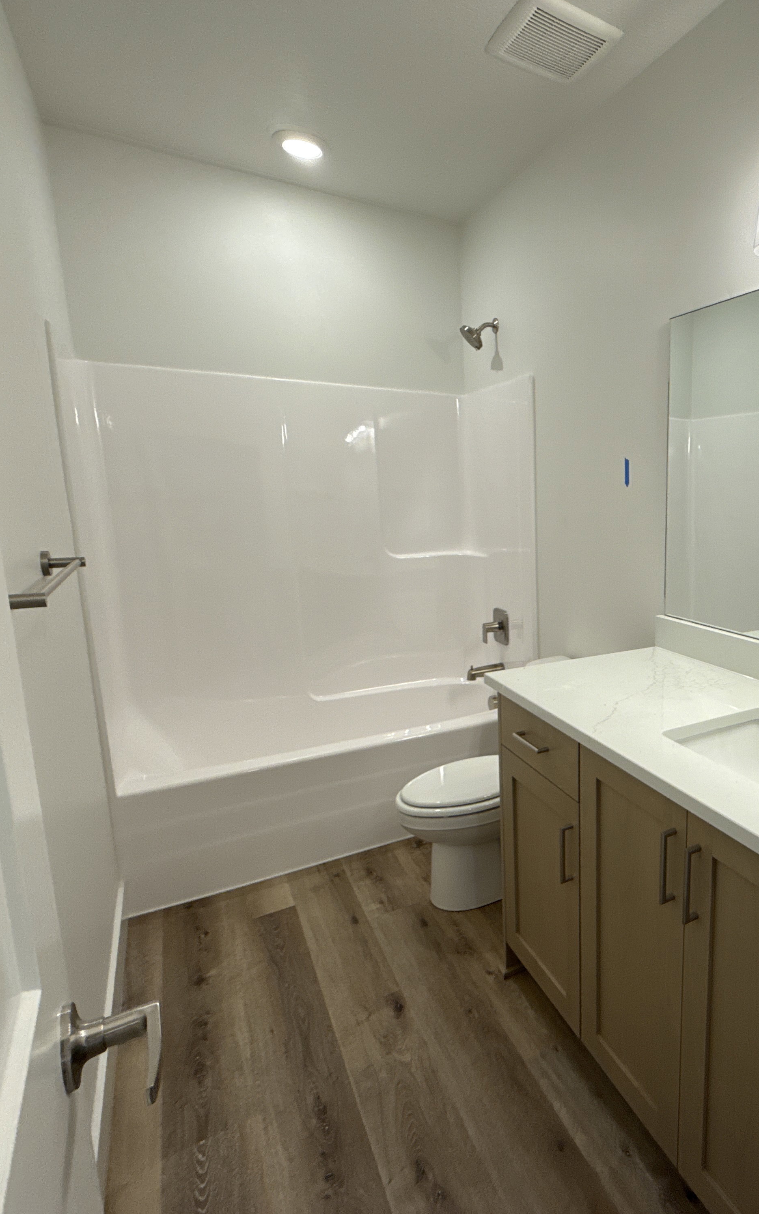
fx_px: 662
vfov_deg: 85.1
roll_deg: -0.4
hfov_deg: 54.0
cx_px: 646
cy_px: 605
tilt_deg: -9.7
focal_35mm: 20
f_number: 2.2
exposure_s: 1/120
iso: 100
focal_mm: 2.22
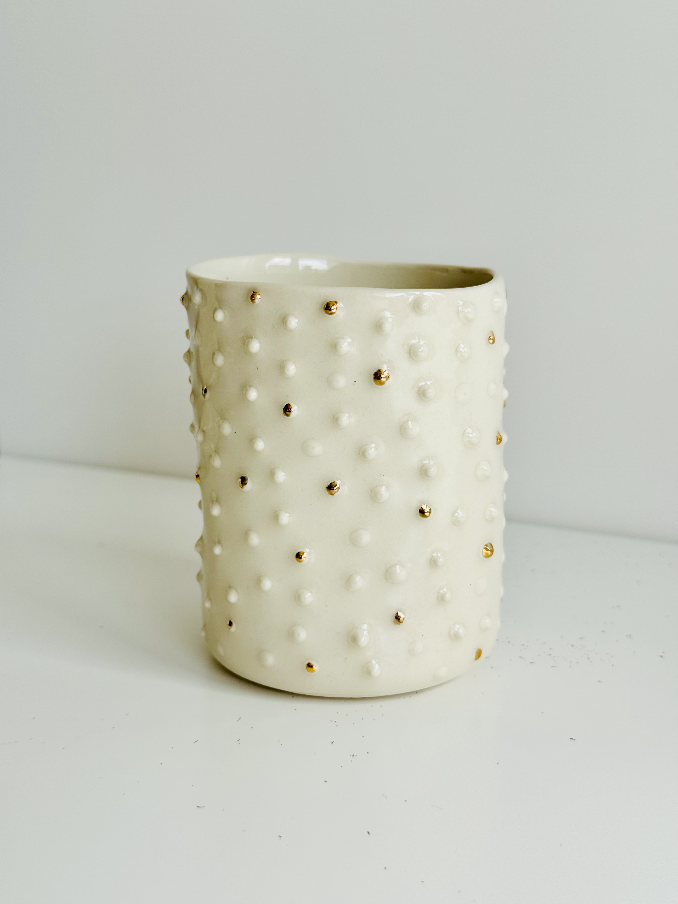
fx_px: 1254
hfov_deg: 30.3
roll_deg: +1.1
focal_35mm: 48
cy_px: 452
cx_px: 339
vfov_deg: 39.7
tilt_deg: -13.5
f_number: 1.78
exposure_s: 1/995
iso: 64
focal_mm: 6.76
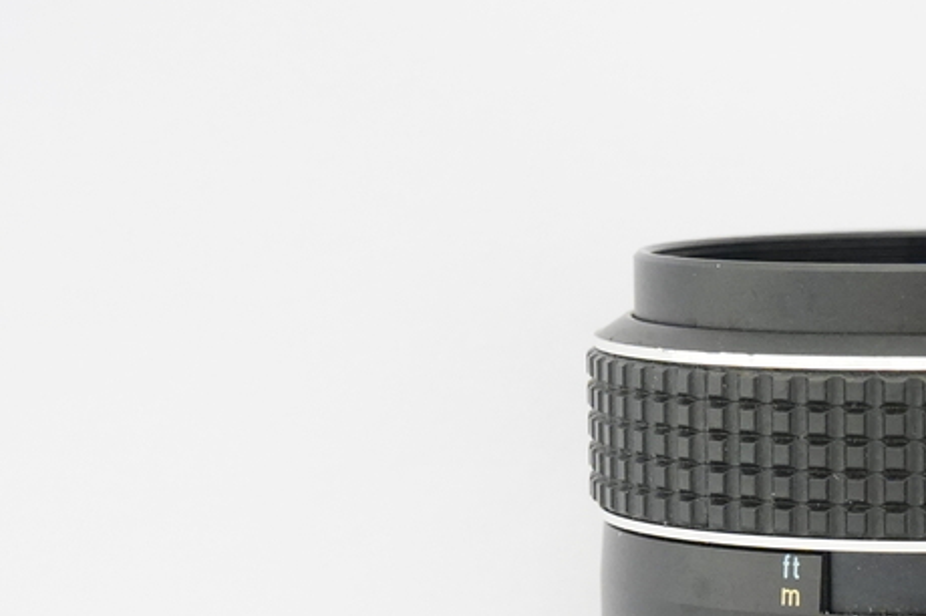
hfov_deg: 13.1
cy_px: 568
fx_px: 3958
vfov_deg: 8.9
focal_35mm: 154
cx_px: 990
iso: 6400
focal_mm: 59
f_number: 11
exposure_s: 1/25
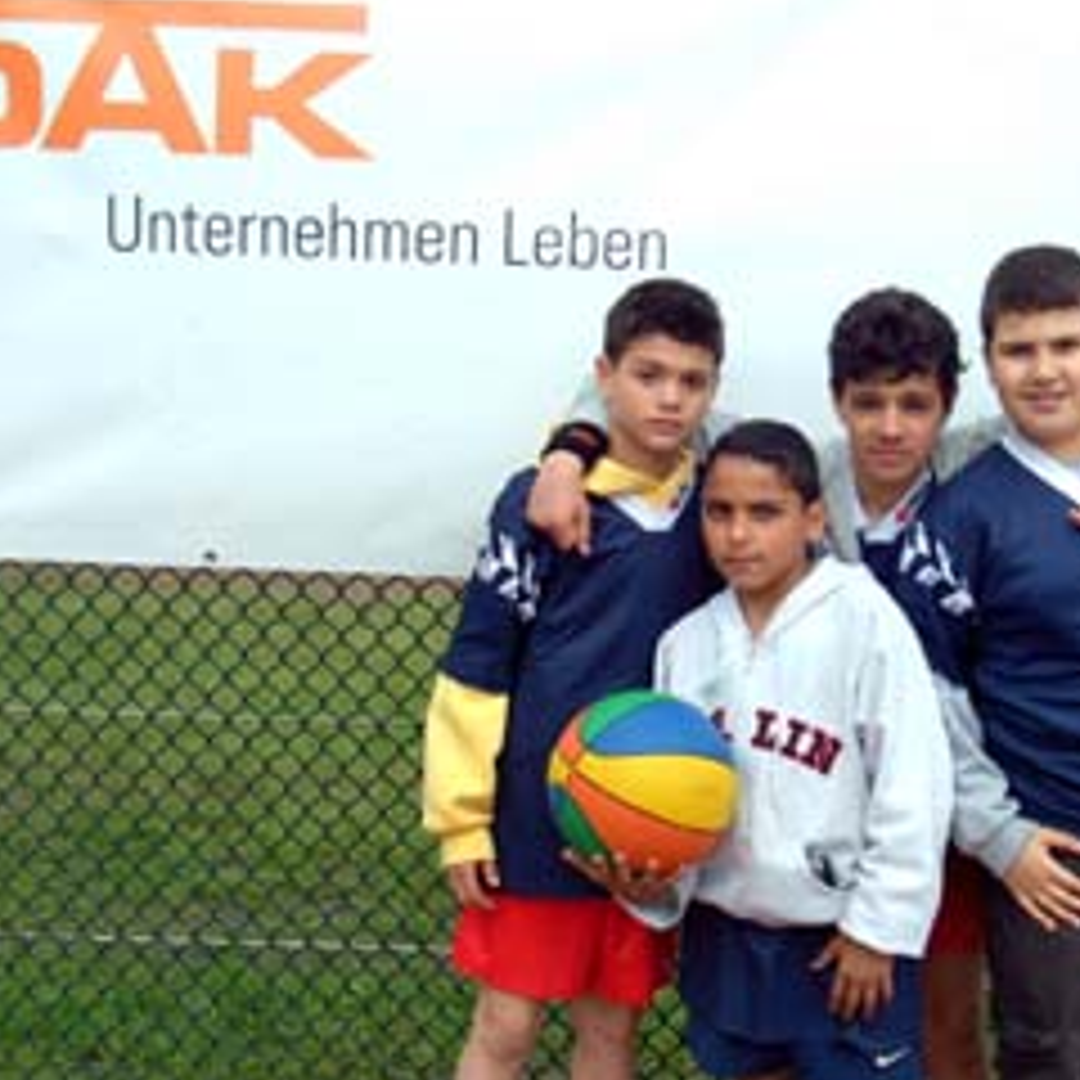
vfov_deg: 28.7
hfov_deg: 28.4
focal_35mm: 60
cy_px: 585
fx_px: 2111
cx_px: 756
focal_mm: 25
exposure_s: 1/250
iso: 400
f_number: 8
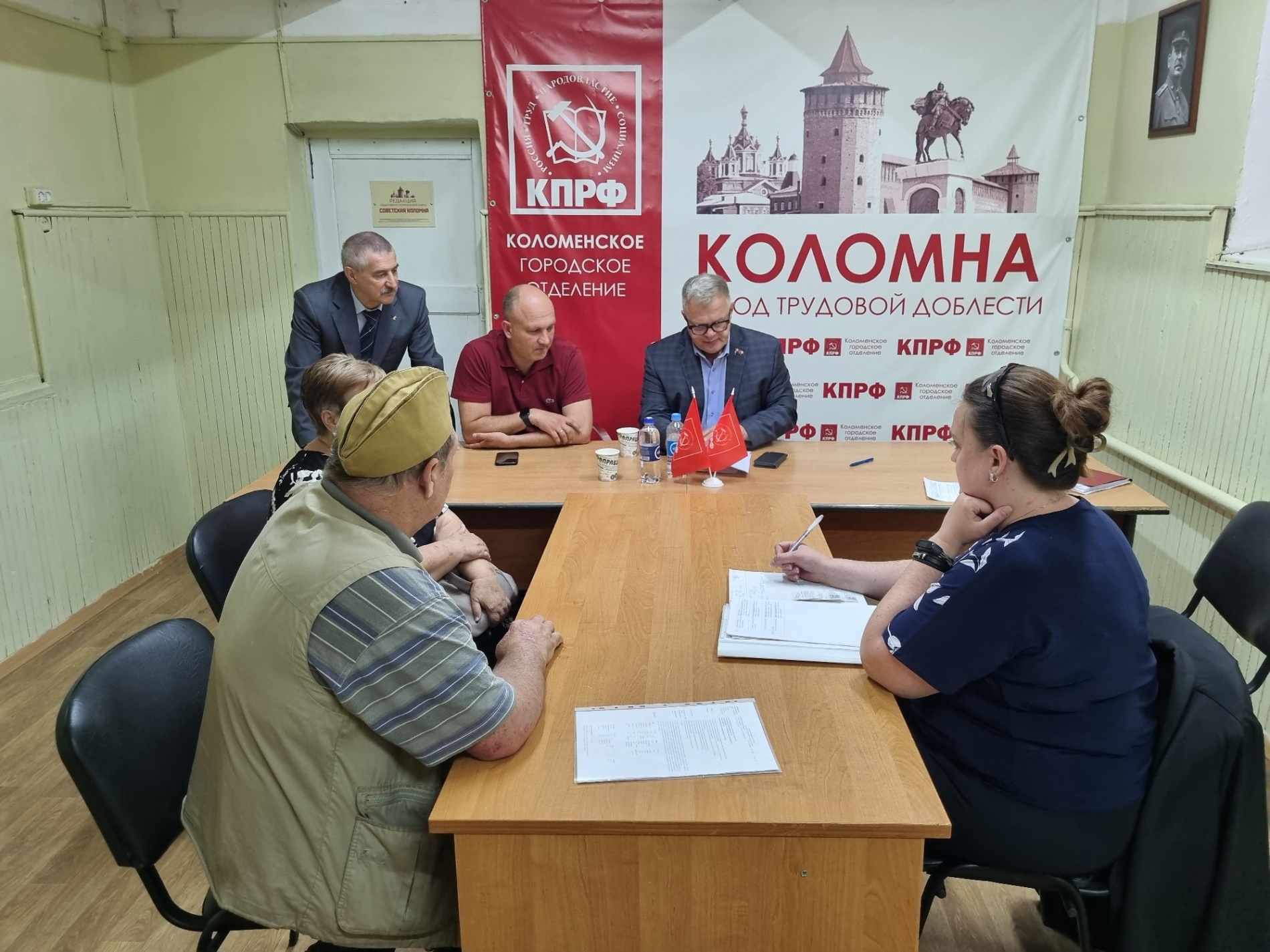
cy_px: 476
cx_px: 635
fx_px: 954
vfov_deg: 53.1
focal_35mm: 26
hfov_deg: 67.3
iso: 250
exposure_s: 1/100
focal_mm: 5.4
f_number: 1.8
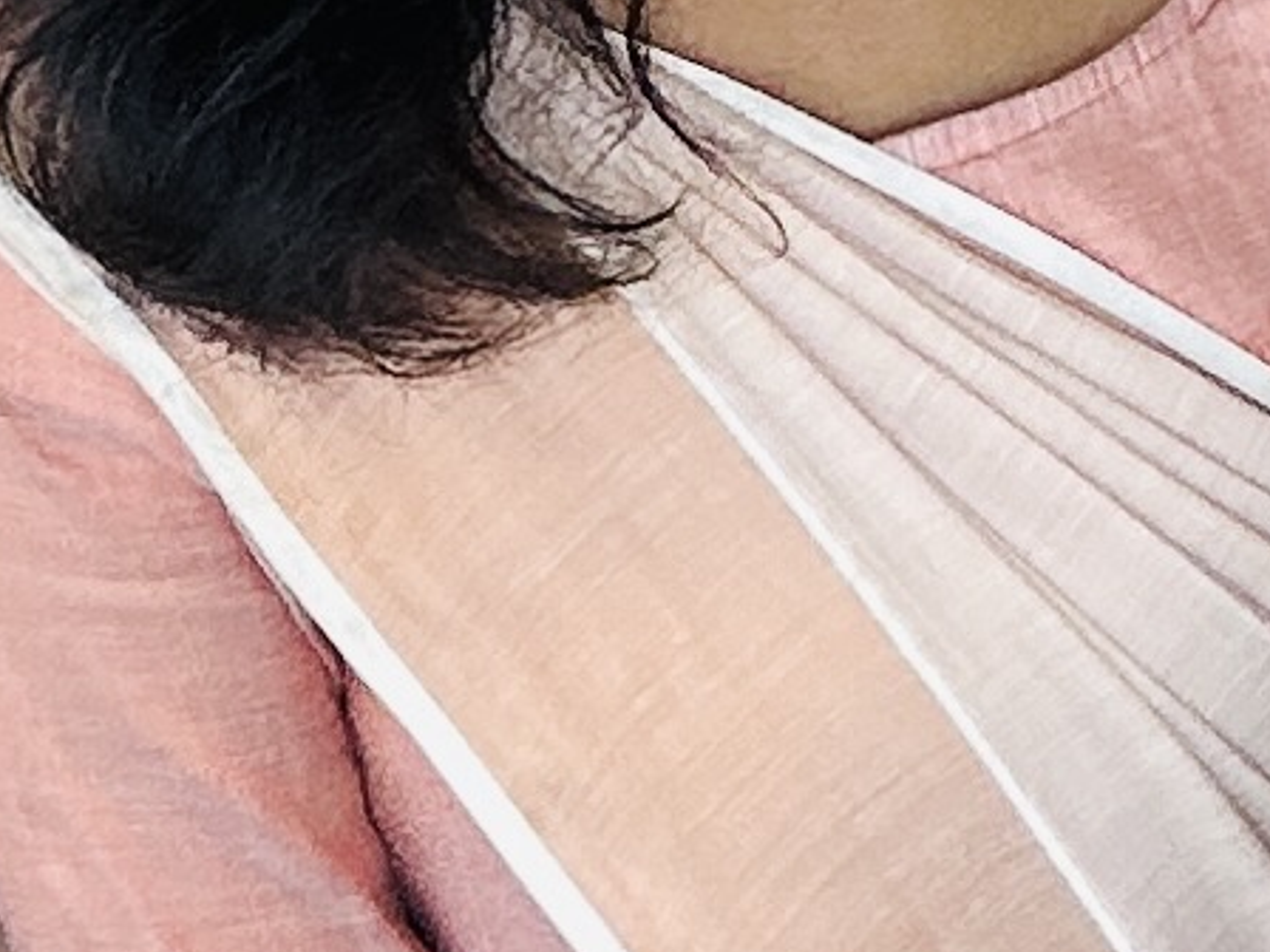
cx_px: 1261
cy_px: 14
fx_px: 7594
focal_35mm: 207
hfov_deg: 9.5
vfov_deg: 7.2
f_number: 1.9
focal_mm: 2.69
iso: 64
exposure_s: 1/121
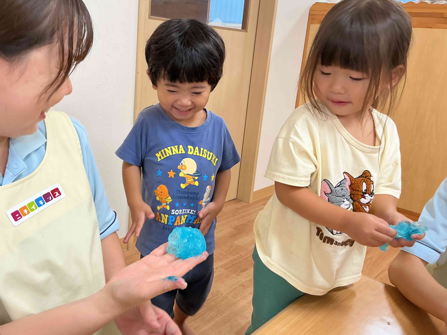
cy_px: 160
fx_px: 426
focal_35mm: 33
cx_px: 193
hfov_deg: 55.2
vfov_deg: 42.9
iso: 32
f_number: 1.8
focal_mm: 3
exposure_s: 1/50
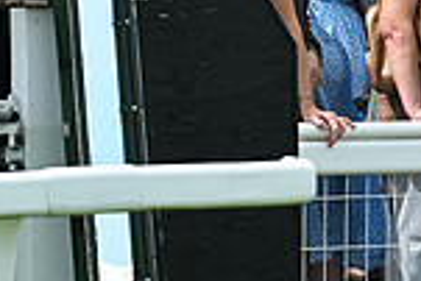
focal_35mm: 766
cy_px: -249
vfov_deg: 1.8
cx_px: 513
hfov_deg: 2.7
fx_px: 8966
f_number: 5.6
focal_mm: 200
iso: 400
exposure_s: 1/1250
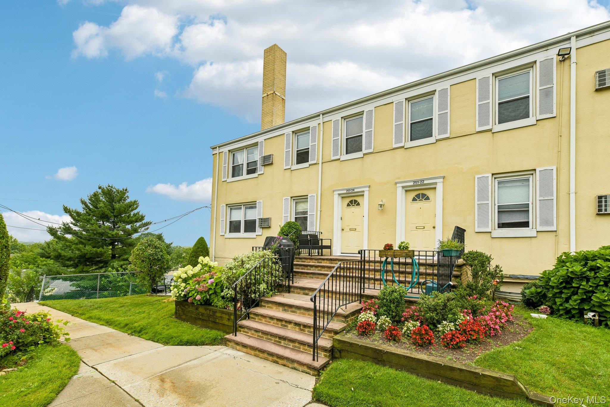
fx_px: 271
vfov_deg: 73.7
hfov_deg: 96.7
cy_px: 204
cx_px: 305
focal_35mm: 16
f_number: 8
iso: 400
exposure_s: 1/320
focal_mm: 16
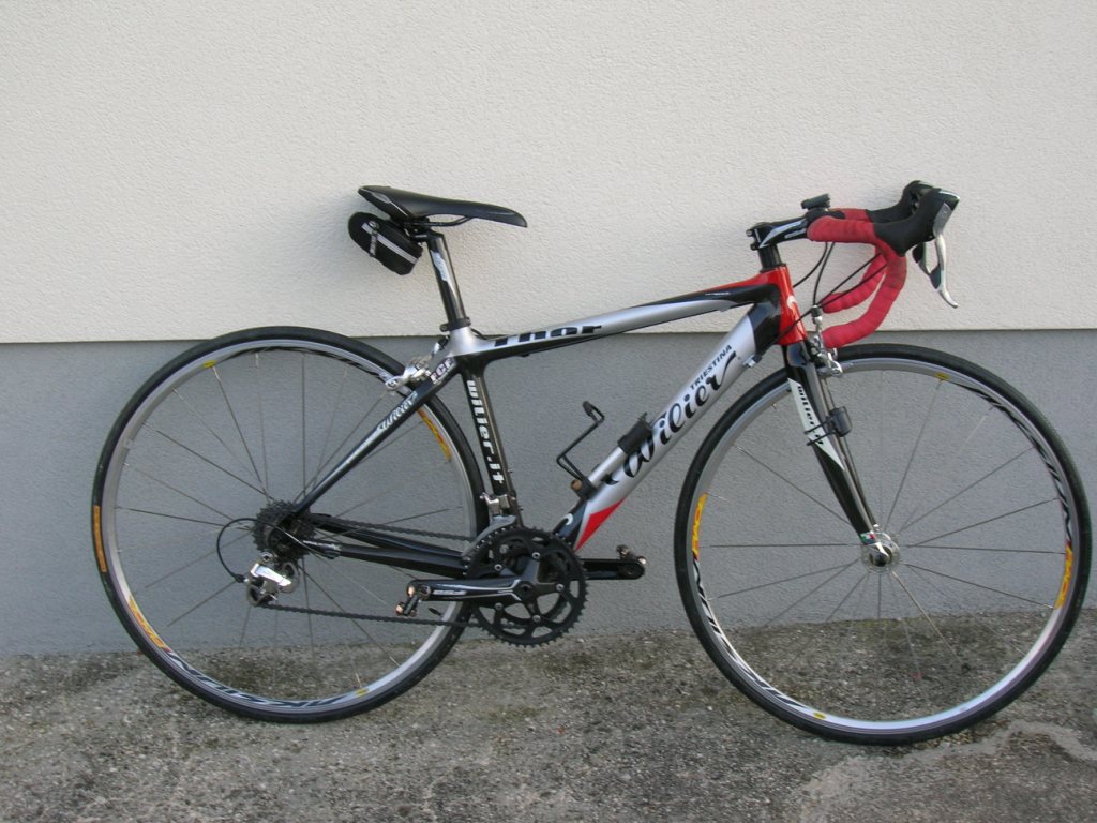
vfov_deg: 34.3
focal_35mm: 42
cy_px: 412
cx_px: 548
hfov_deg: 44.8
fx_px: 1331
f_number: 5.2
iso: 50
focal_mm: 7
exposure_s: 1/31.4
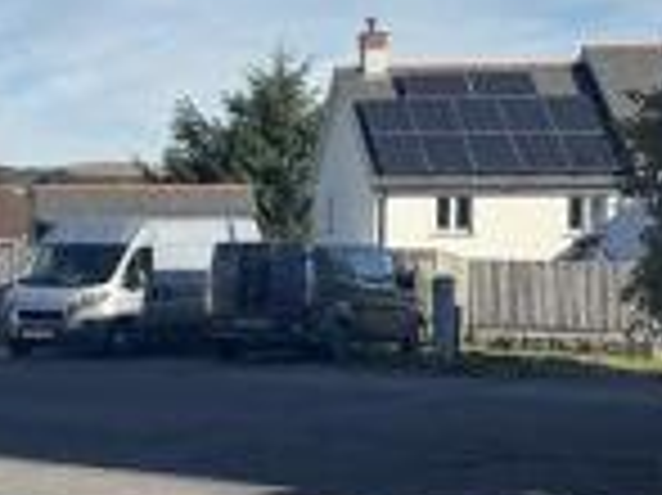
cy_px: 245
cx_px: -601
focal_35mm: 95
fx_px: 1815
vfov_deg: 15.5
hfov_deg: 16.5
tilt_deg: -2.3
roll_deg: +1.0
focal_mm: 6.86
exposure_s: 1/5263
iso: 80
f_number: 1.78
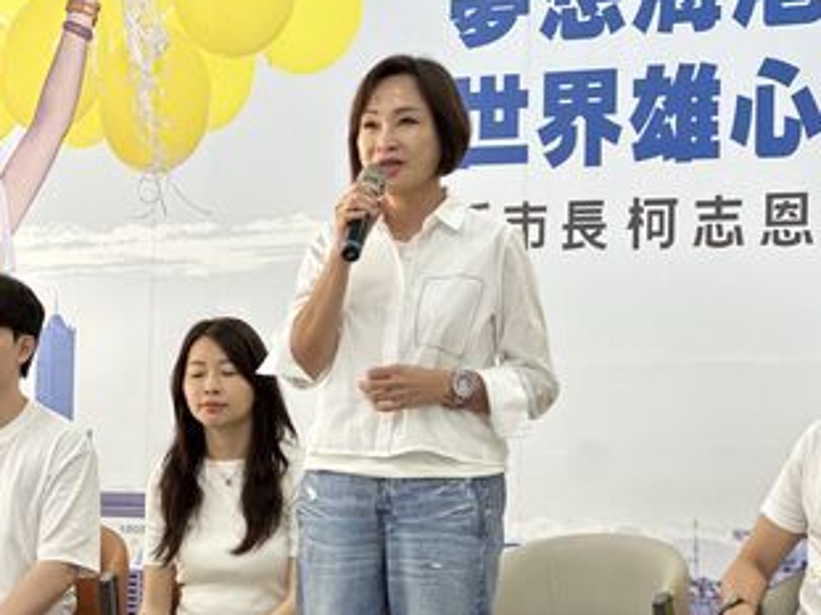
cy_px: 322
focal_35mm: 99
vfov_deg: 14.9
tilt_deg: +2.7
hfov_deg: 19.8
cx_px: 420
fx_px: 2347
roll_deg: -1.2
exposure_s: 1/60
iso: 125
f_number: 2.8
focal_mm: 9
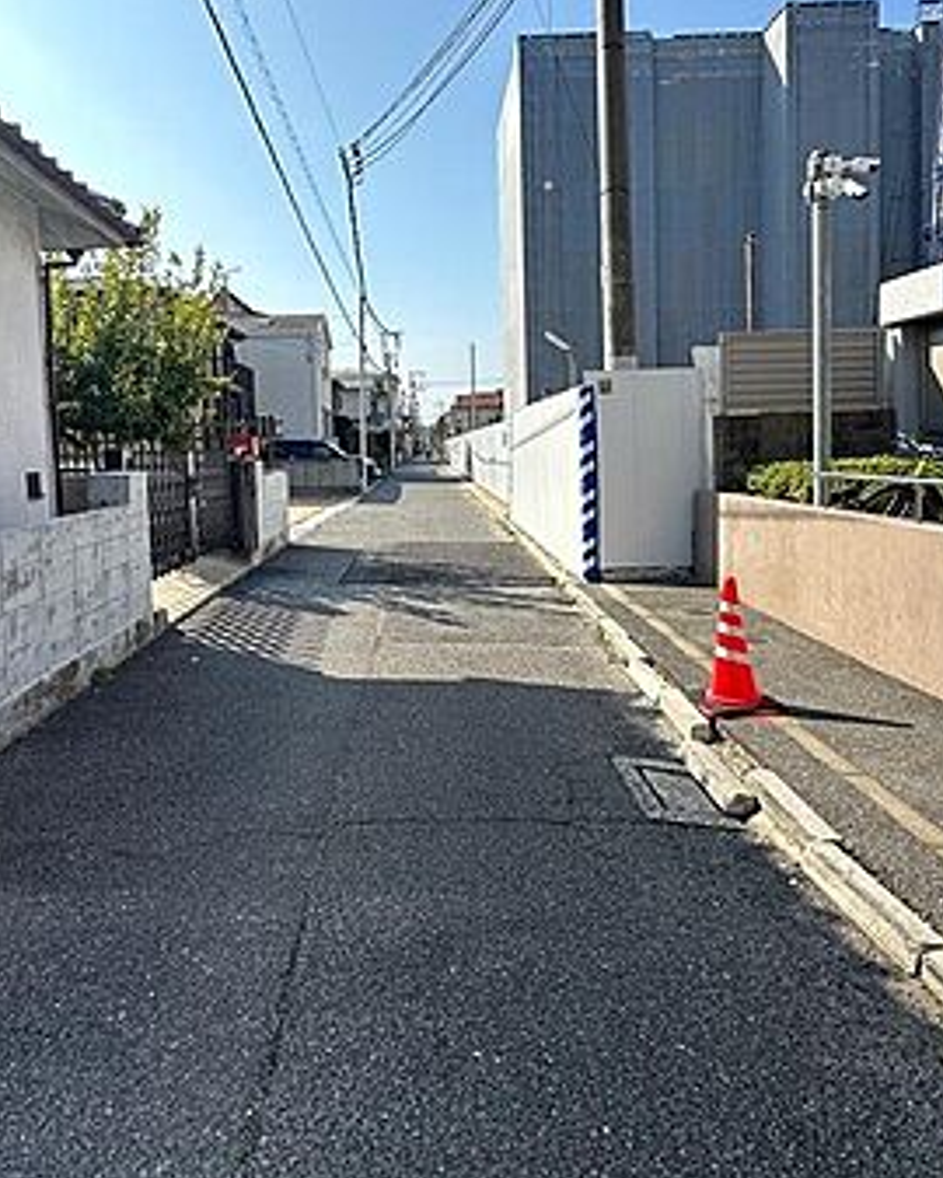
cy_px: 493
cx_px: 419
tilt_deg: -3.6
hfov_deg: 60.8
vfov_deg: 72.1
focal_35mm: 23
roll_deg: +1.3
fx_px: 802
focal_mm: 2.22
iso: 40
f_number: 2.2
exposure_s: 1/465
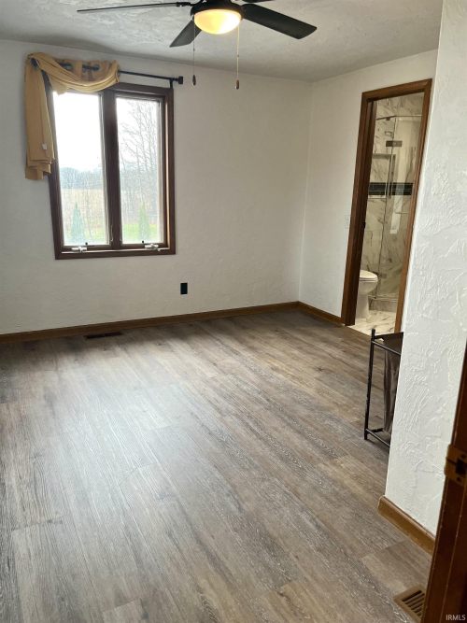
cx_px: 234
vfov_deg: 67.3
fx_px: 468
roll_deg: -1.3
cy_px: 312
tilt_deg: -16.0
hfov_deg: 53.0
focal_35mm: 26
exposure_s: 1/120
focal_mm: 5.1
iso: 125
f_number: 1.6
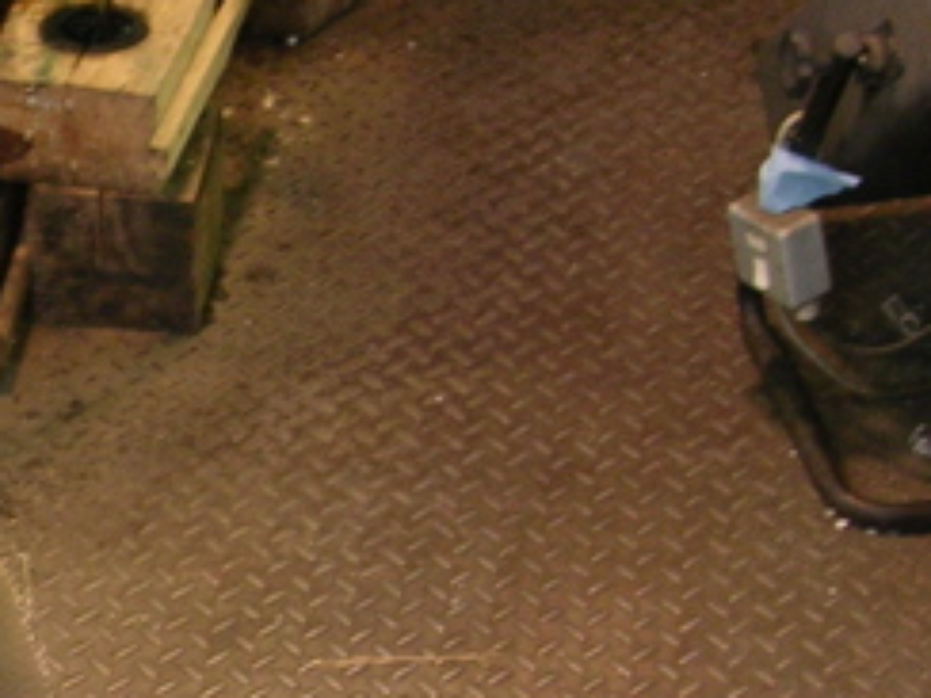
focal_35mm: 139
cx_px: -248
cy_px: 503
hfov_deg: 13.7
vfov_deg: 10.7
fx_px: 3738
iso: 100
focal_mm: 8
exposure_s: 1/4.5
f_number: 3.2
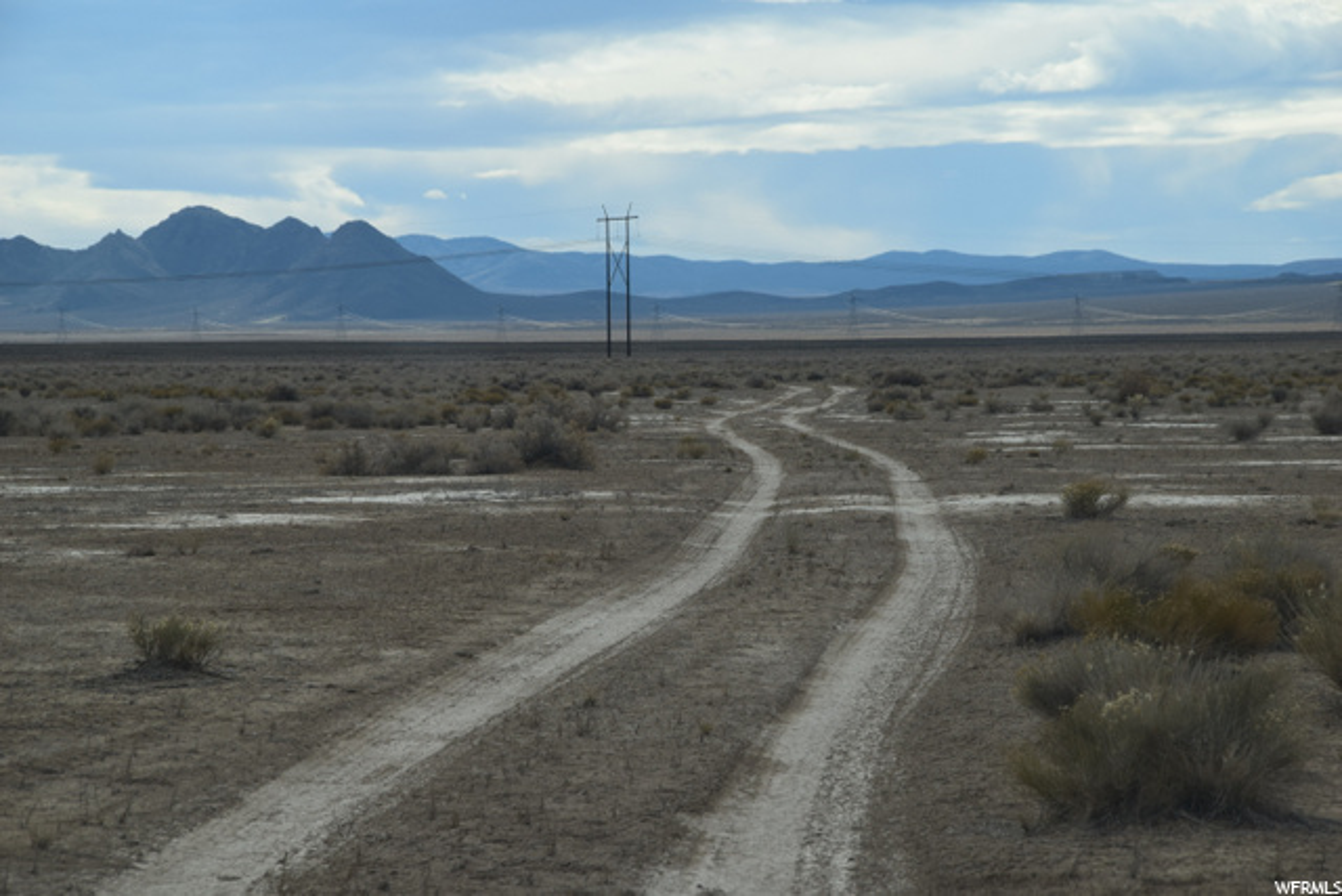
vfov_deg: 7.3
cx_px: 671
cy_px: 448
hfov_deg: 11.0
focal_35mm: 188
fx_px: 6991
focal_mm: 125
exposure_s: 1/500
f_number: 11
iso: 320
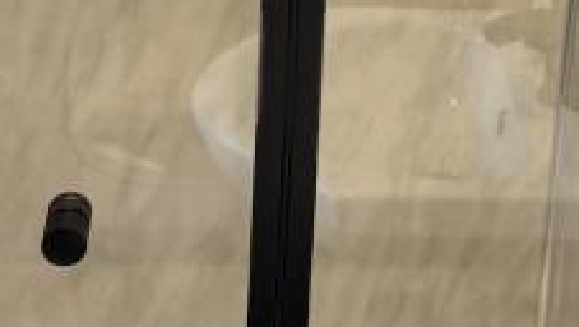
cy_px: -110
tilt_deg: -18.8
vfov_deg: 10.1
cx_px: 444
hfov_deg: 18.0
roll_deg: -4.3
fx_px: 1813
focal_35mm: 118
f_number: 1.78
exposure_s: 1/100
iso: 100
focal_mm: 6.76
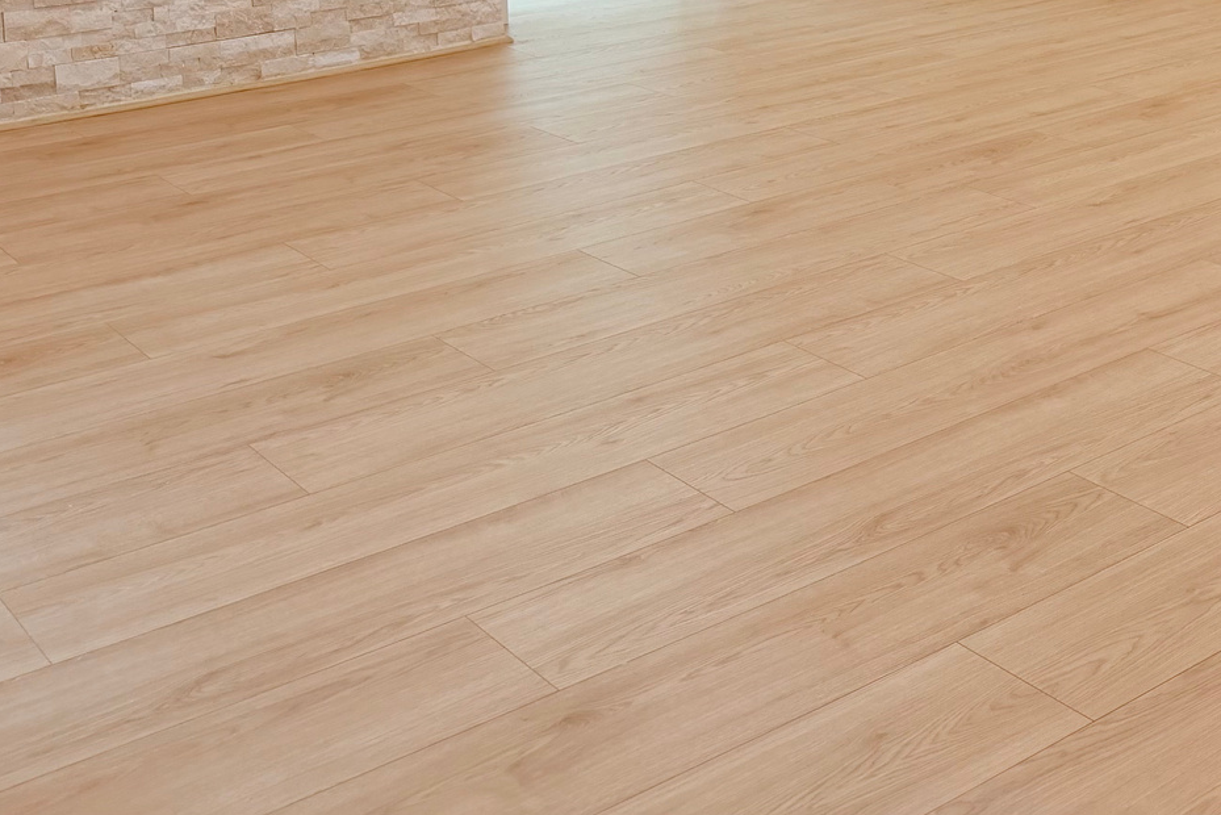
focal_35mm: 55
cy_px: -192
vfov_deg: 22.5
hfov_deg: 34.3
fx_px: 1866
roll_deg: +0.5
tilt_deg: -5.2
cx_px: 1096
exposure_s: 1/120
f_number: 1.78
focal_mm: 6.76
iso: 125
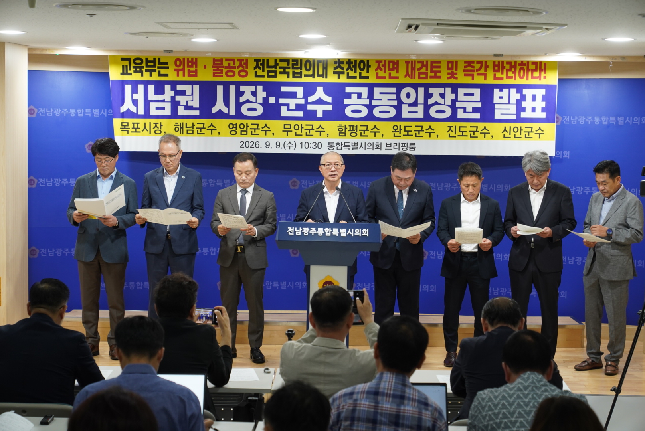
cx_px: 322
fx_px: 1255
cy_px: 216
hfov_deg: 28.8
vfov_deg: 19.5
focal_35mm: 70
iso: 1250
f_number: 4
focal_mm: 70
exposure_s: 1/160
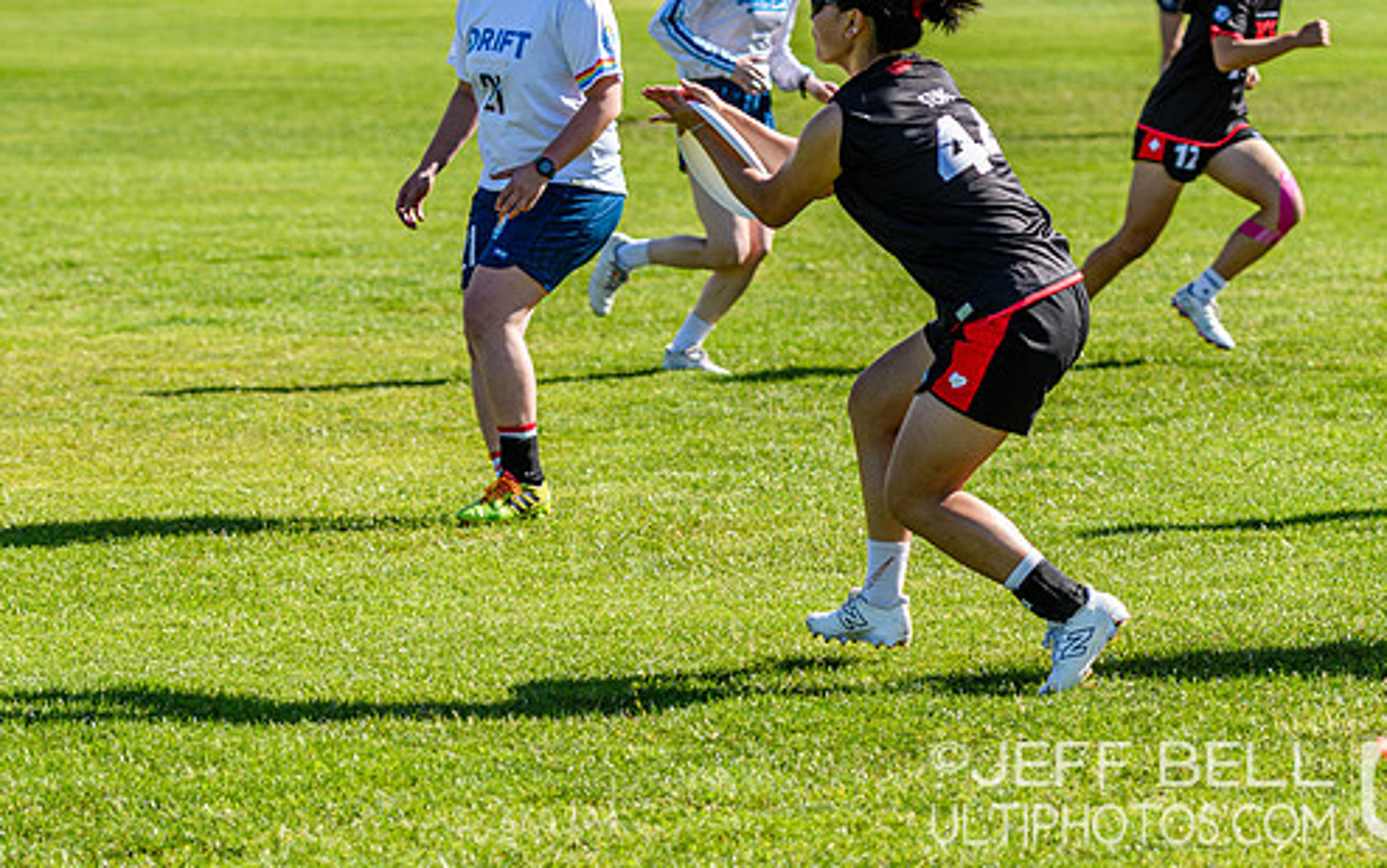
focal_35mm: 210
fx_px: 7940
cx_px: 872
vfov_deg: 6.3
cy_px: 358
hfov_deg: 10.0
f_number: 3.2
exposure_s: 1/1600
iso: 200
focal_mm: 98
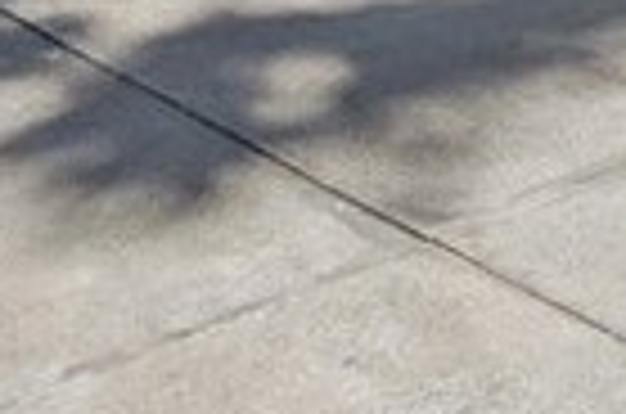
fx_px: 2047
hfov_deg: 15.9
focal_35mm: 118
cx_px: 955
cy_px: -684
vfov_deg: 9.7
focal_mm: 16
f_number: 8
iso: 400
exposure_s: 1/1000
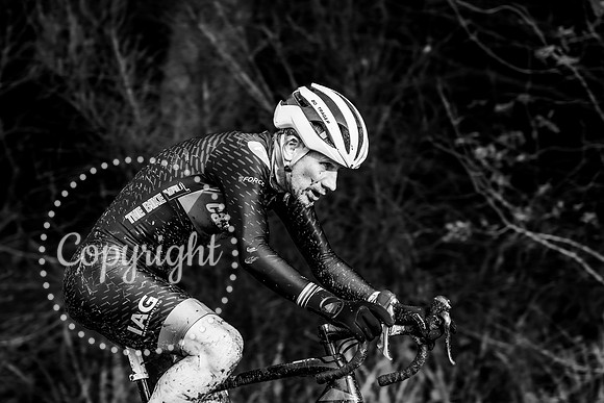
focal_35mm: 223
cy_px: 157
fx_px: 3736
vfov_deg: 6.2
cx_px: 262
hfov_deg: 9.2
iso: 250
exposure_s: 1/500
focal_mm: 182
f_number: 4.5
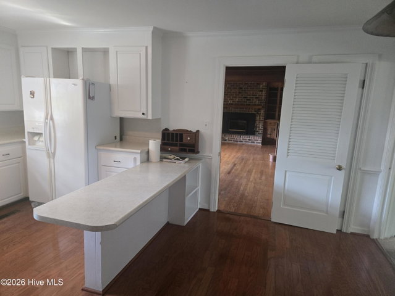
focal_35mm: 23
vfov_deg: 58.9
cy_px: 148
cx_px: 198
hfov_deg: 73.9
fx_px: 263
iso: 1000
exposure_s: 1/120
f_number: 1.8
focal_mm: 5.4
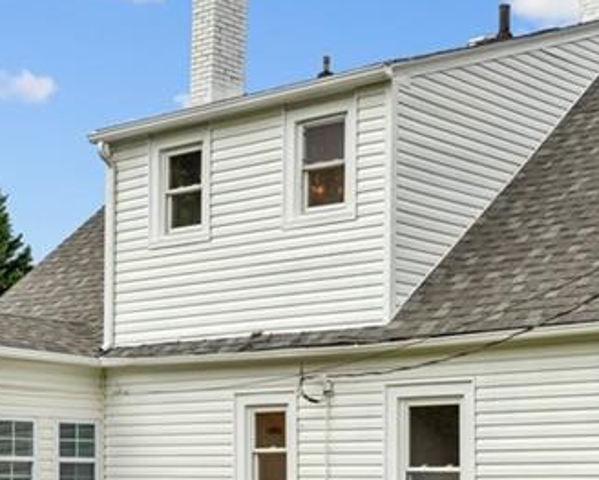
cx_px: 499
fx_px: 1402
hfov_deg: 23.7
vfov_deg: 19.3
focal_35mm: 79
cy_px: 340
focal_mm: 27
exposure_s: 1/320
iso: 160
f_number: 8
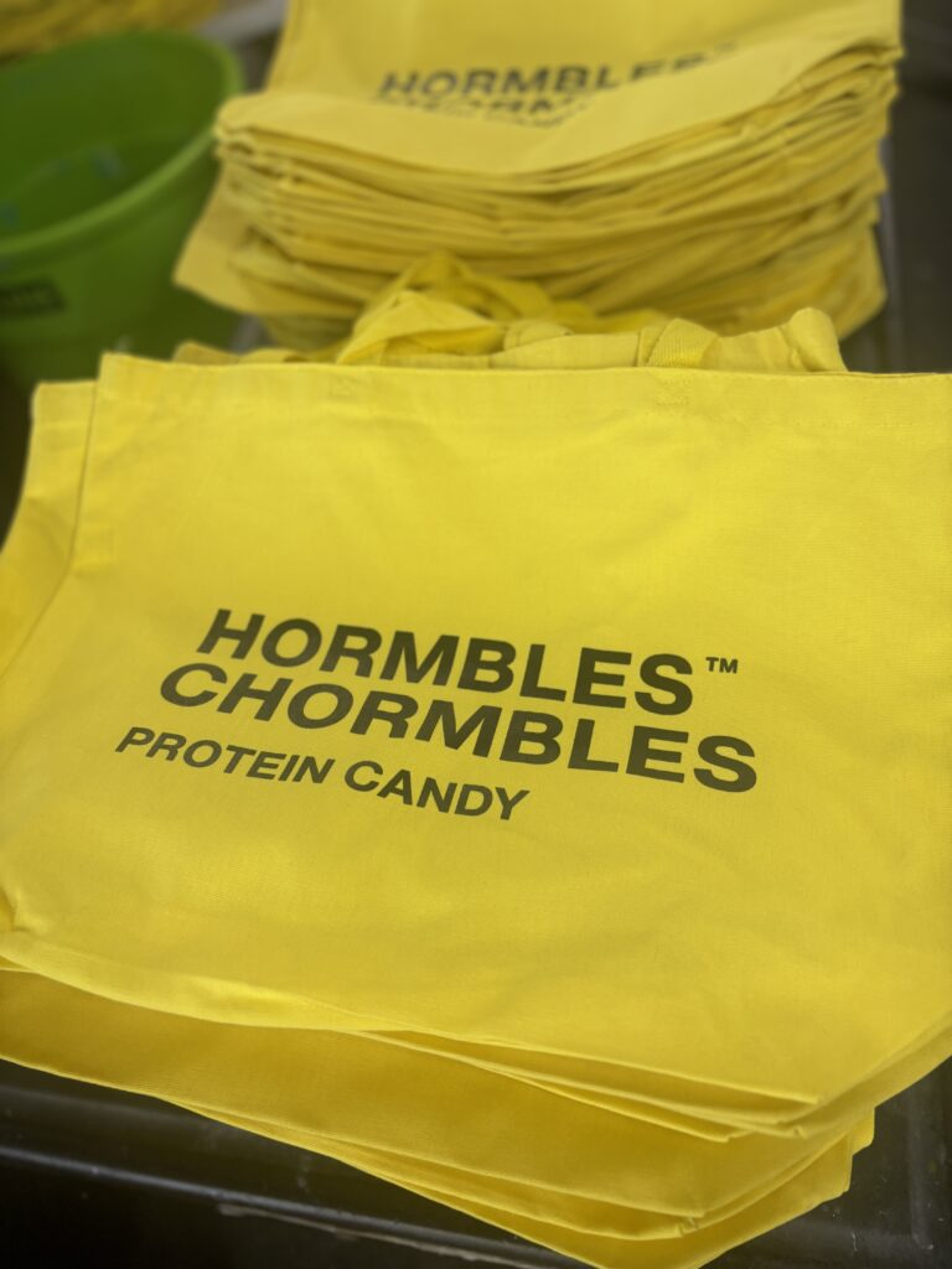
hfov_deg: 53.1
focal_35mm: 26
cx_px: 476
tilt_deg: -55.1
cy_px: 634
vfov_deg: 67.3
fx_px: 953
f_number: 1.6
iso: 80
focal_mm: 5.96
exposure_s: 1/120
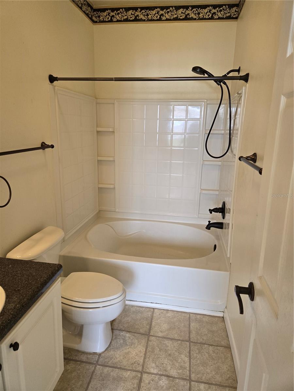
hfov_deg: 58.9
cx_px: 147
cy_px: 196
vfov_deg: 73.9
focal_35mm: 23
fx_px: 260
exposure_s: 1/120
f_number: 1.8
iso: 125
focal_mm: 5.4
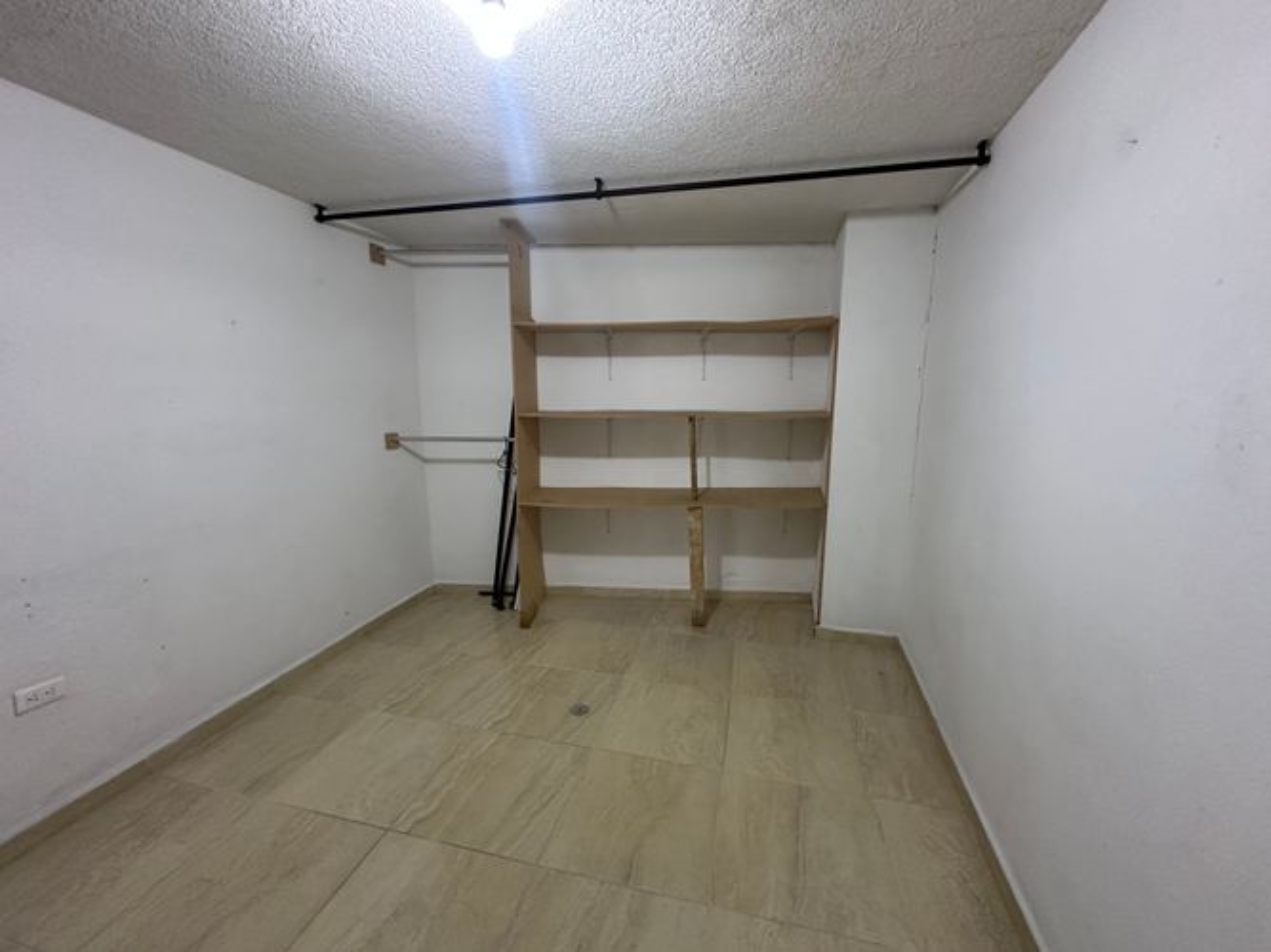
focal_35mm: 14
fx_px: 514
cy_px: 476
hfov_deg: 102.1
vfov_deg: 85.7
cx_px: 636
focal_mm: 2.22
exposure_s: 1/60
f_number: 2.2
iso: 320
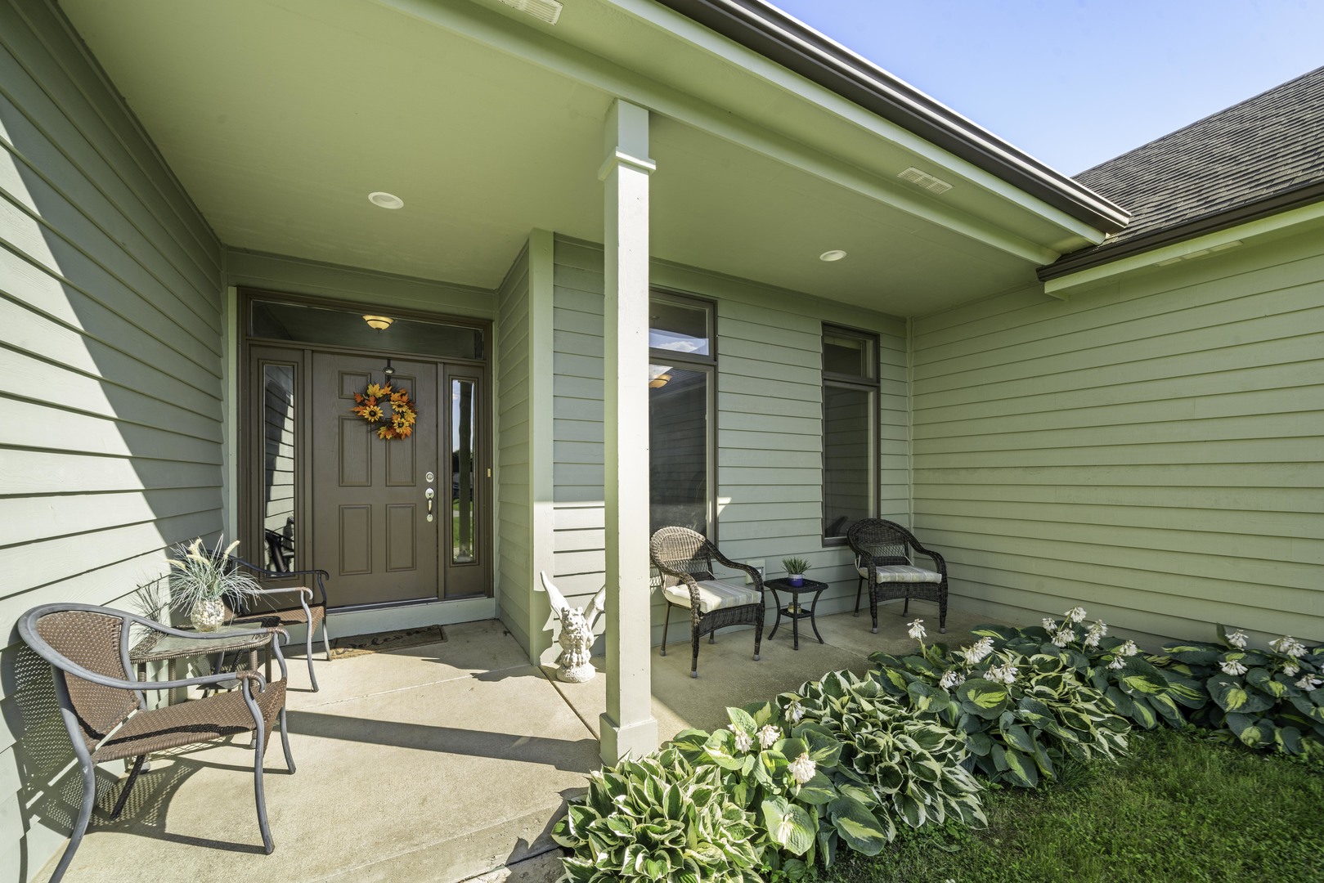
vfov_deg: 85.4
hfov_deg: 108.3
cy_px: 442
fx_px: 478
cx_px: 662
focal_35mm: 13
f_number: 11
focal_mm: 13
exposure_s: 1/20
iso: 80
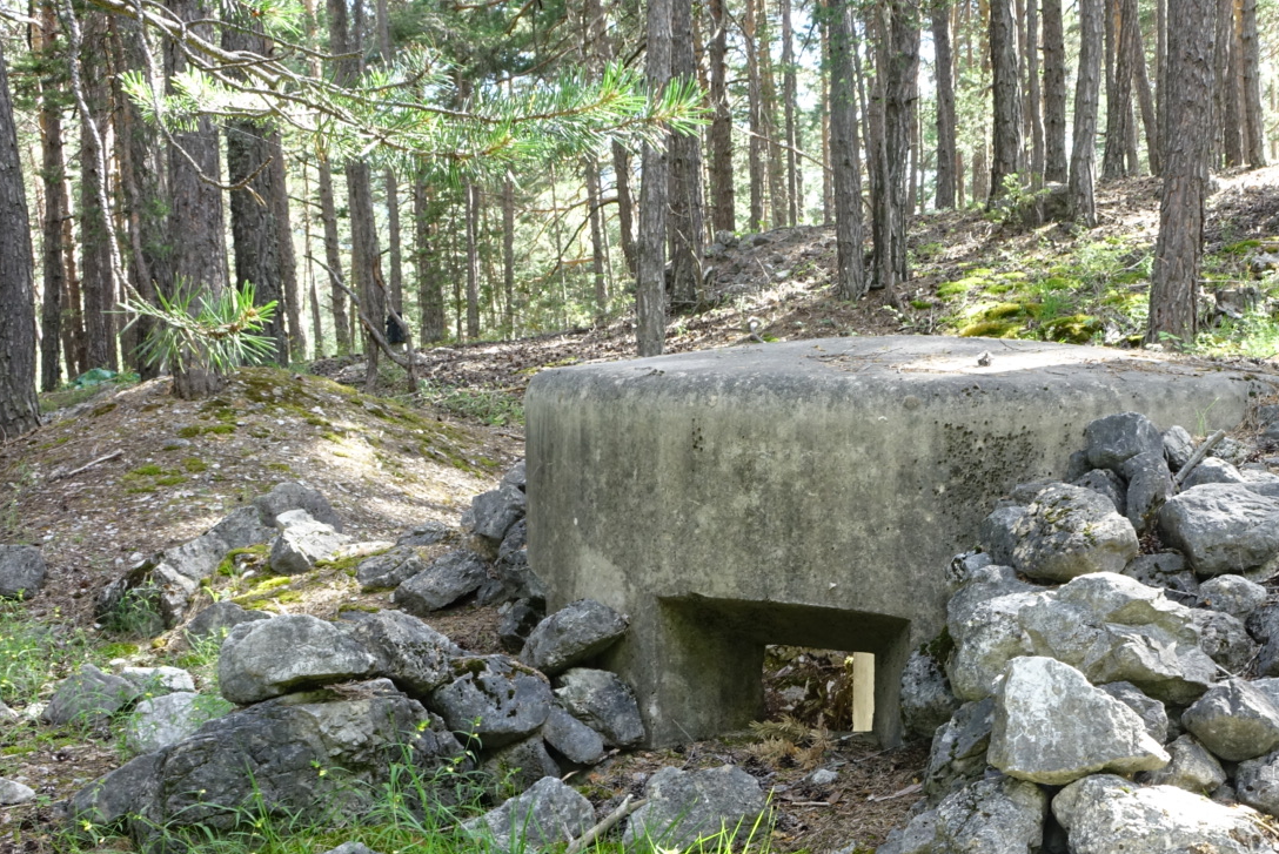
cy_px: 616
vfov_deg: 27.3
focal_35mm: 49
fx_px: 1742
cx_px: 885
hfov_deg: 39.7
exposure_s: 1/20
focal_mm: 12.03
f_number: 8
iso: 400
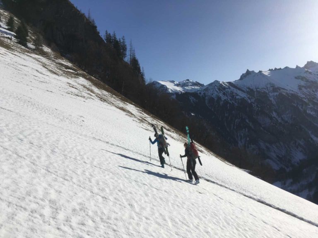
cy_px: 119
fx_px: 266
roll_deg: +1.4
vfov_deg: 48.2
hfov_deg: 61.7
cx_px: 159
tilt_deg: +3.5
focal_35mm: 29
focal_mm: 4.15
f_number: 2.2
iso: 25
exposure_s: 1/4274
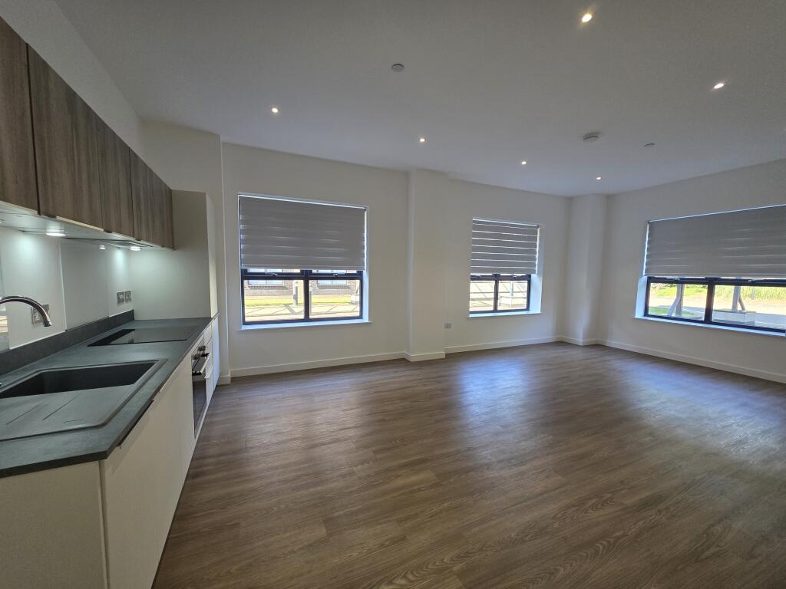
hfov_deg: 106.2
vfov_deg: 89.9
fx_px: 295
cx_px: 393
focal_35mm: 13
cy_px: 294
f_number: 1.9
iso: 100
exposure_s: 1/100
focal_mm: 2.2
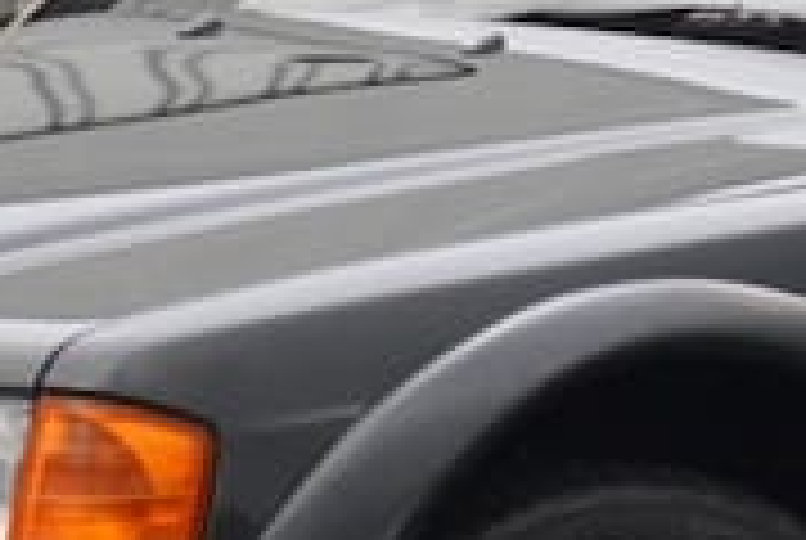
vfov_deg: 1.8
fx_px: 16797
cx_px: 1319
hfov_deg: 2.7
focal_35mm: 749
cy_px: -176
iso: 400
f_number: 4
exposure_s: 1/160
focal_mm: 105
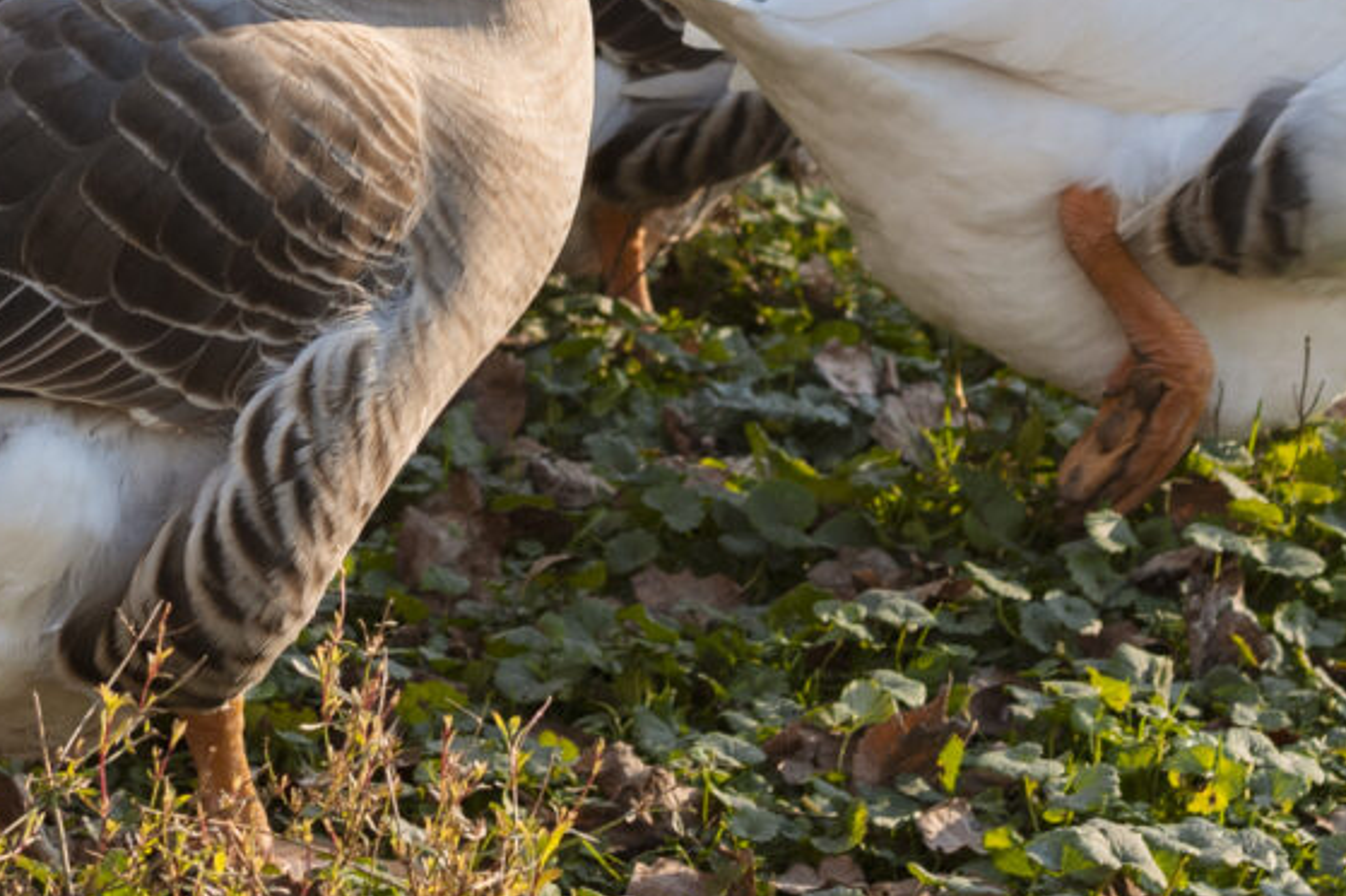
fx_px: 8557
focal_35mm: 229
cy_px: -471
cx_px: 371
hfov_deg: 9.0
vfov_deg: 5.9
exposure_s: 1/1250
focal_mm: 50
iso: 400
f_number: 4
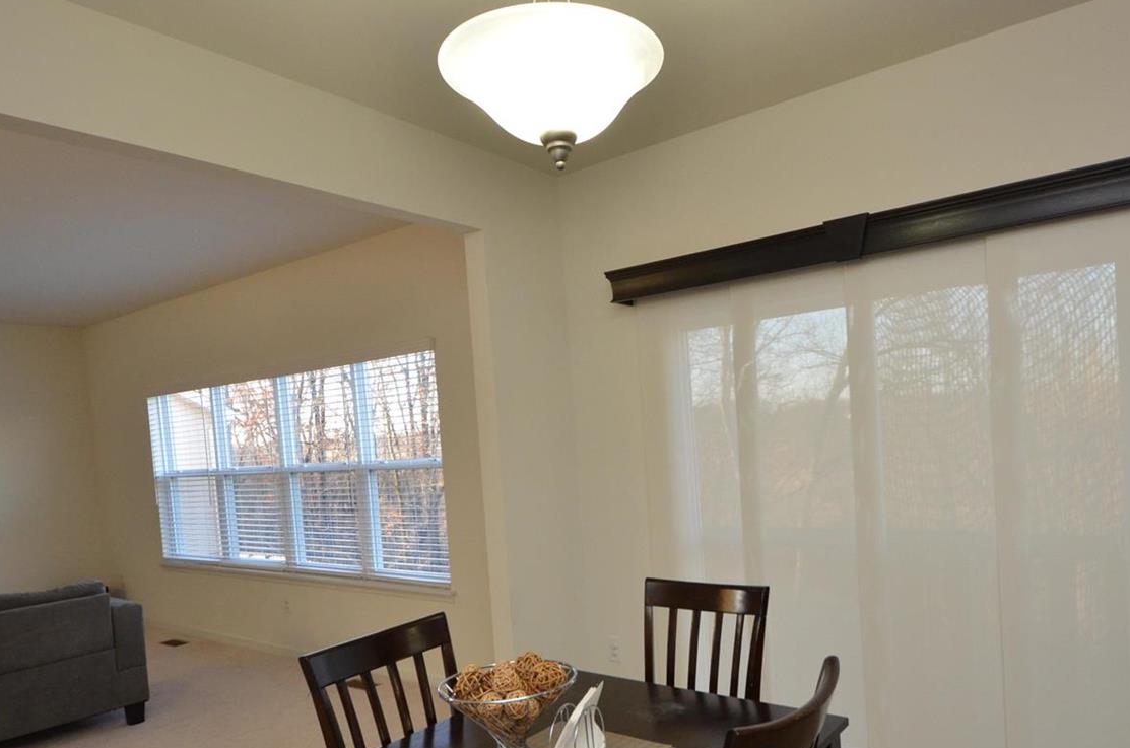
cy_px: 448
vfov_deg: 53.1
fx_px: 743
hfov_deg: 74.2
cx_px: 630
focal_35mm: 24
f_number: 7.1
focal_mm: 11
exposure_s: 1/100
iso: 1000
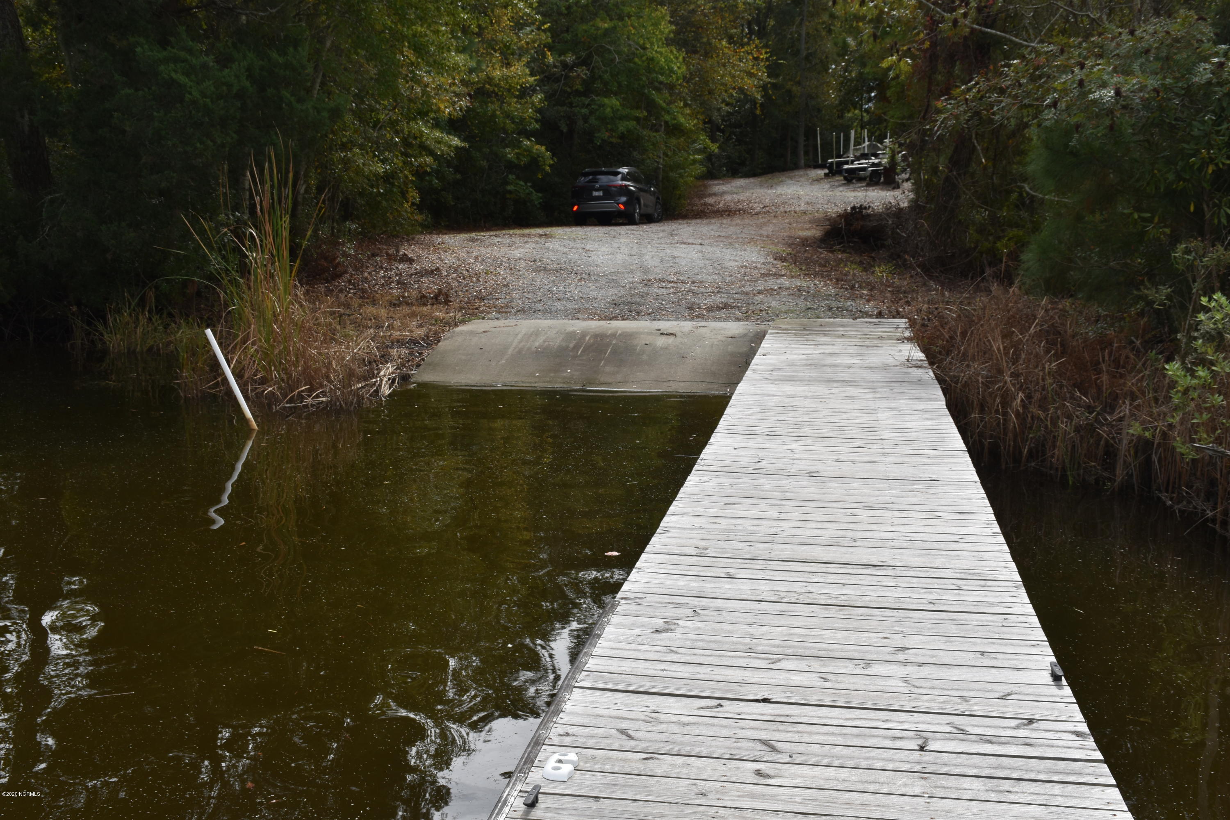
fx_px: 1537
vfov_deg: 29.9
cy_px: 410
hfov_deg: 43.6
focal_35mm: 45
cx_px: 615
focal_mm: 30
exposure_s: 1/200
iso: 100
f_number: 11
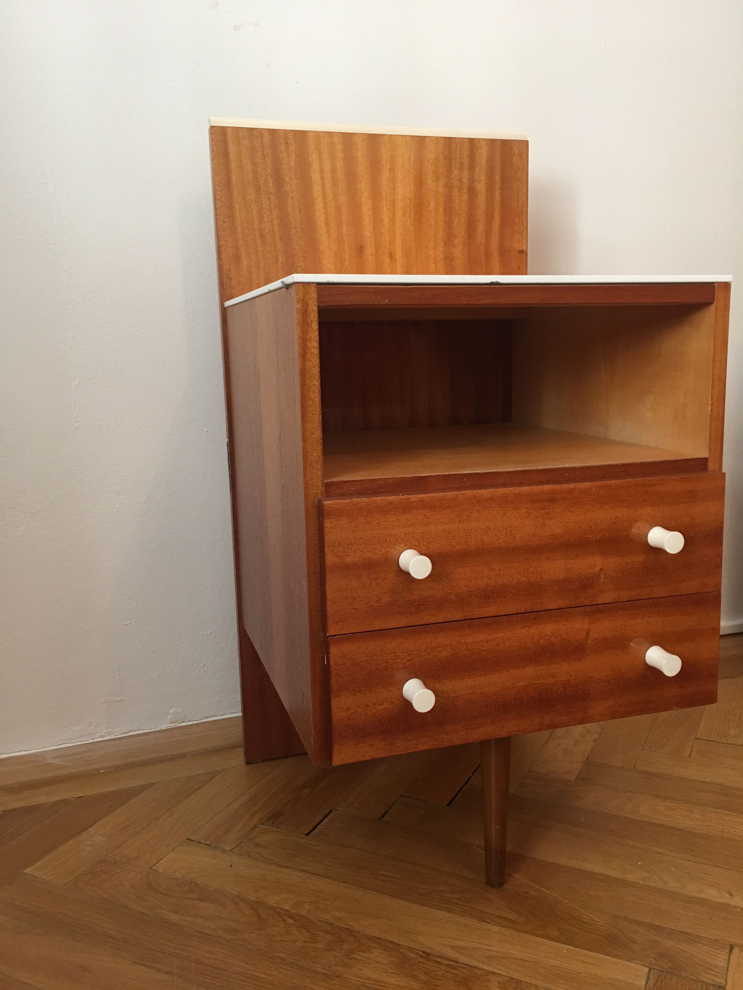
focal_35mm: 29
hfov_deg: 48.2
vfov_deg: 61.7
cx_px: 372
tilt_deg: -8.2
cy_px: 495
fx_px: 830
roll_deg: +2.1
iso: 80
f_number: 2.2
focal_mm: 4.15
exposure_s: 1/17
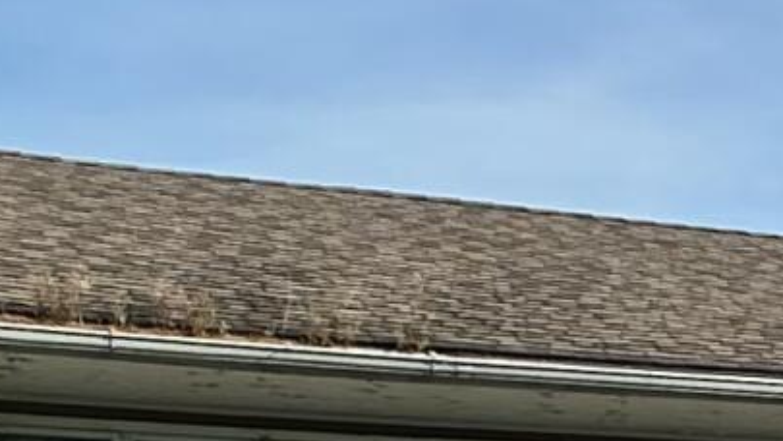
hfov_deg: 15.2
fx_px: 2347
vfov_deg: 9.8
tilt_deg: -2.5
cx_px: 1587
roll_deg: +0.8
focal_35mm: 113
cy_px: 950
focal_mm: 2.22
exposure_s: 1/1082
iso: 50
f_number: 2.2
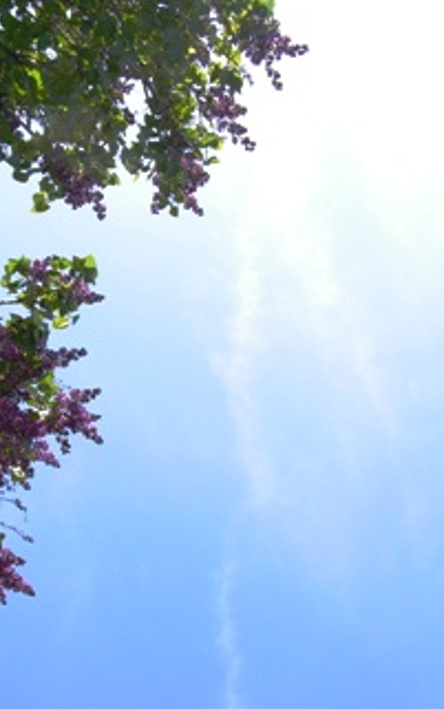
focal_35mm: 57
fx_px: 1102
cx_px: 106
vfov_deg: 35.7
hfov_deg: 22.5
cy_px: 354
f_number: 5.6
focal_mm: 6.3
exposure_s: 1/125
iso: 50
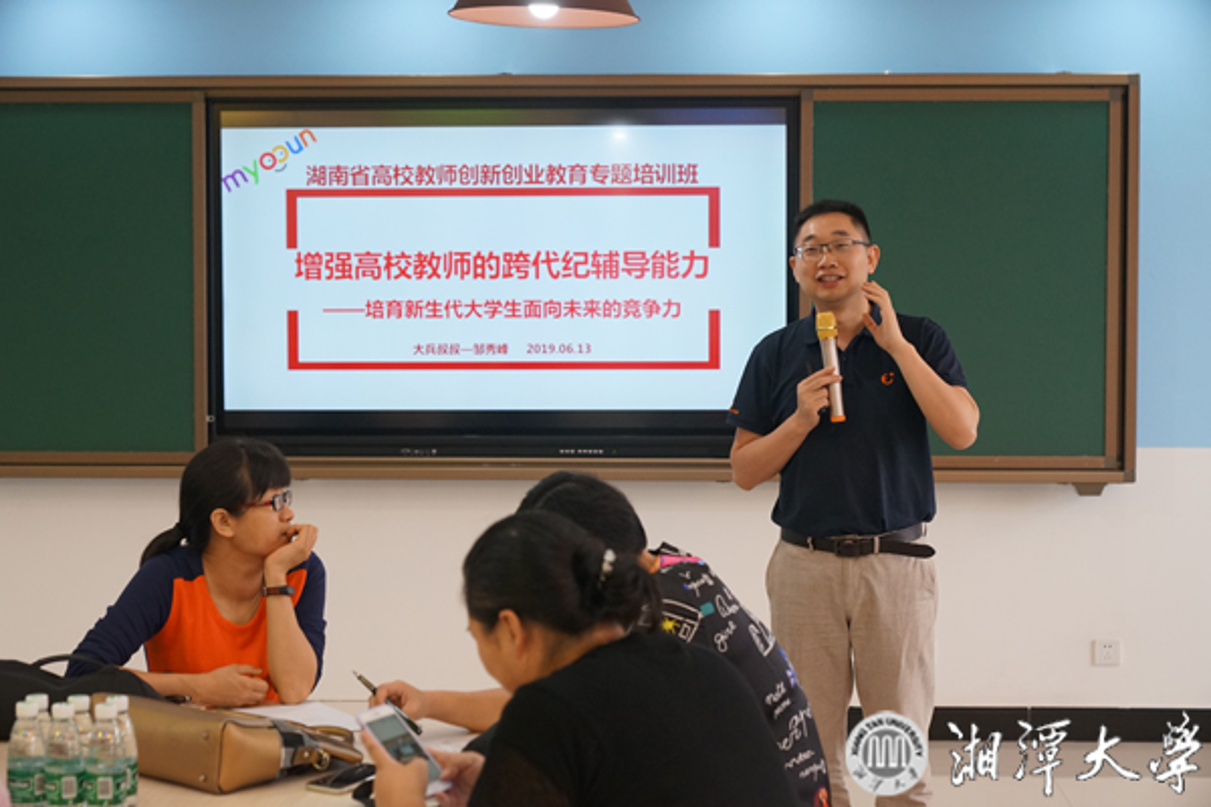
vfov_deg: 19.5
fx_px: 2355
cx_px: 606
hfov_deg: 28.8
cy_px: 404
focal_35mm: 70
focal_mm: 70
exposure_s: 1/160
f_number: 4
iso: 1600
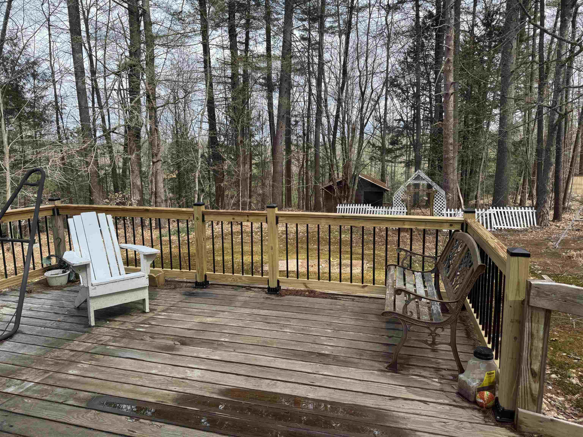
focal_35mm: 24
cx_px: 292
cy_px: 218
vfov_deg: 56.8
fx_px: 404
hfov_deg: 71.6
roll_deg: +0.8
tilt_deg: -9.0
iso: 80
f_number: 1.78
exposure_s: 1/853
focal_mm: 6.76
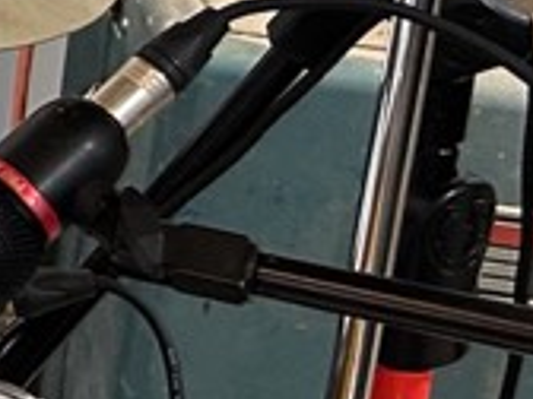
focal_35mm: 186
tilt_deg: -12.9
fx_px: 2864
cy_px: -500
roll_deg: -2.0
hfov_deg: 8.8
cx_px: -1050
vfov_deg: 7.5
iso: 125
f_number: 1.5
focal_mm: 5.7
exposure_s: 1/60
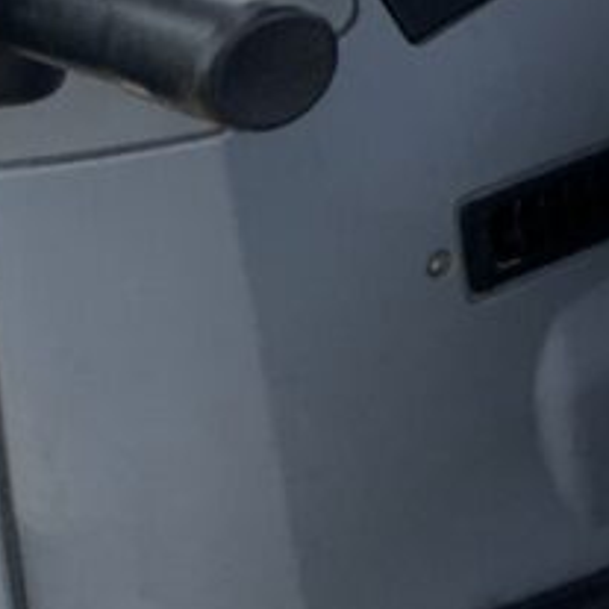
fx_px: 2528
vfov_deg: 13.1
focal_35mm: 127
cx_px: 1462
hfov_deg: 11.4
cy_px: -265
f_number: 1.8
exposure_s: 1/362
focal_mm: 3
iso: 16
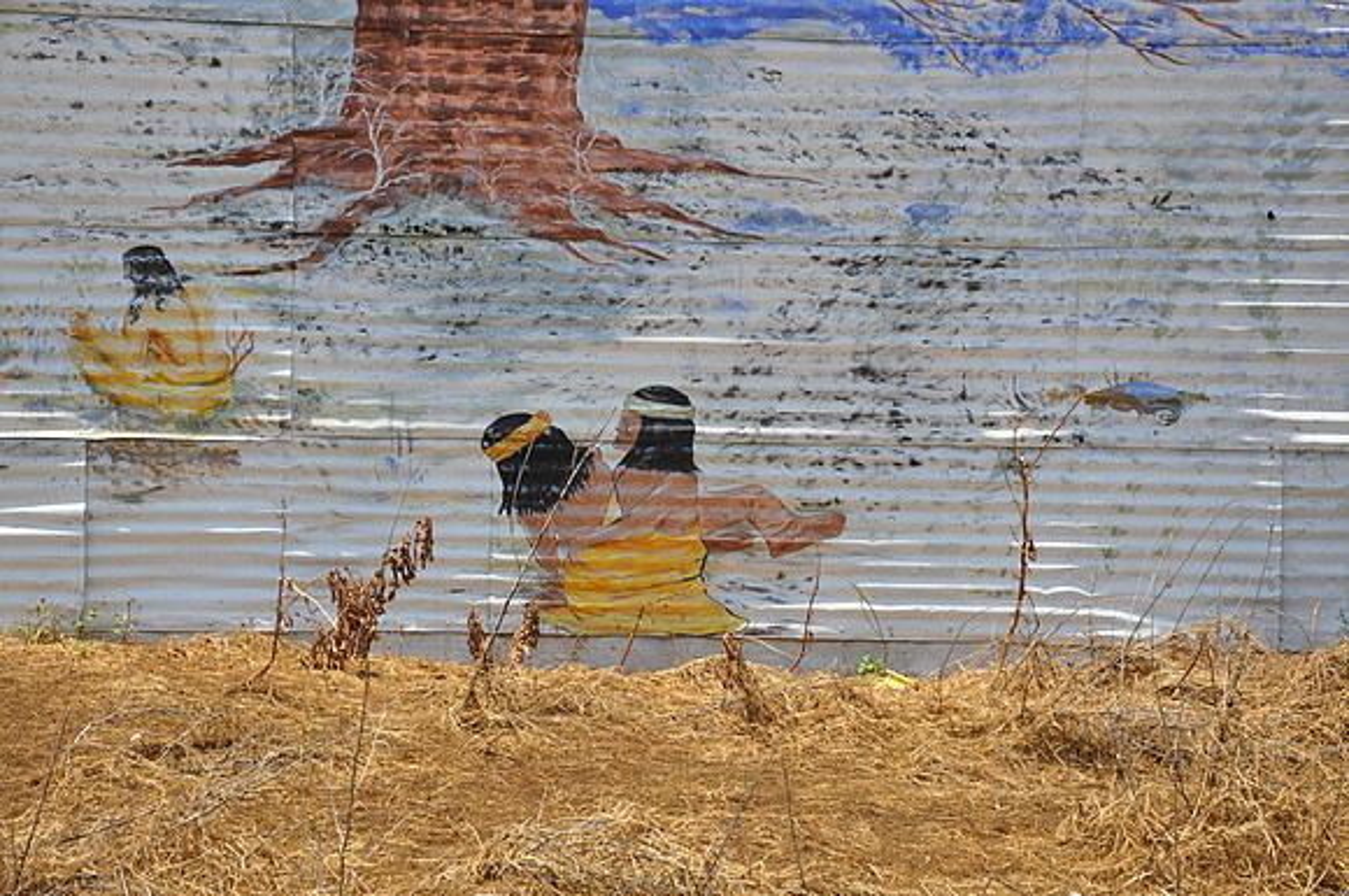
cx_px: 674
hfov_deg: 21.9
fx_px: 3480
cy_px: 448
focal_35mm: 93
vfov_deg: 14.7
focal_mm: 62
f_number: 8
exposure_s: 1/250
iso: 200
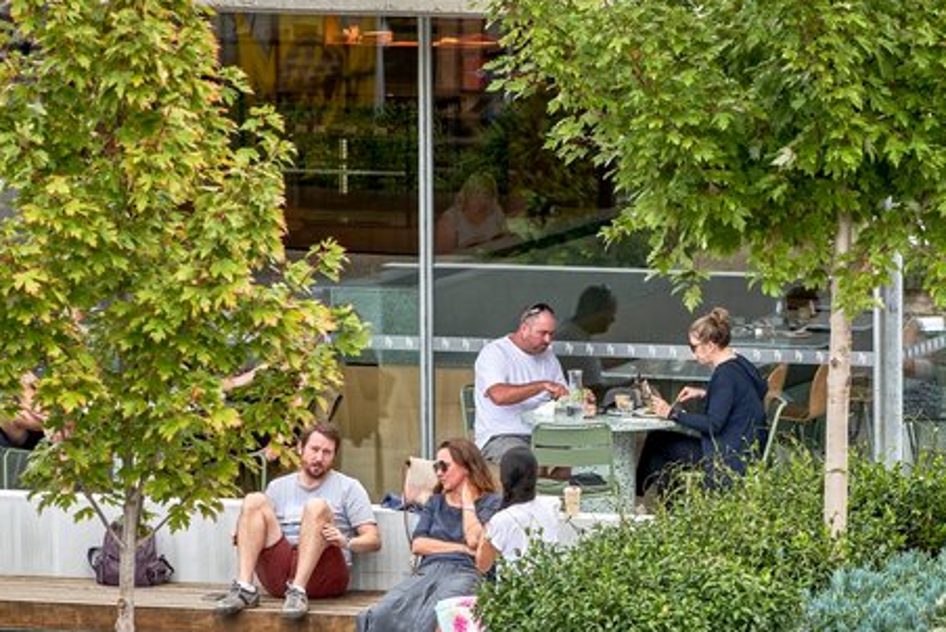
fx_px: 7914
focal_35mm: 301
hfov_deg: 6.8
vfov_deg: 4.6
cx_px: 695
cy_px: 404
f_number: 11
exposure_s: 1/200
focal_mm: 170
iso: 800
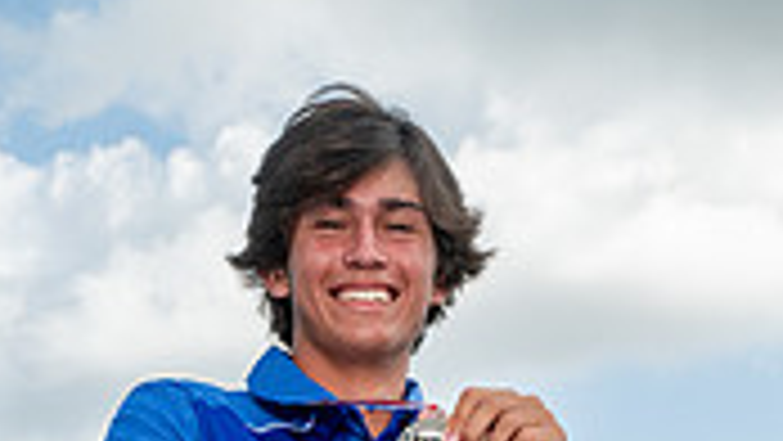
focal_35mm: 95
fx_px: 1973
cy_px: 994
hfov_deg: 22.4
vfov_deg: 11.1
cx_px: 378
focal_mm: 35
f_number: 7.1
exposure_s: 1/400
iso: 125
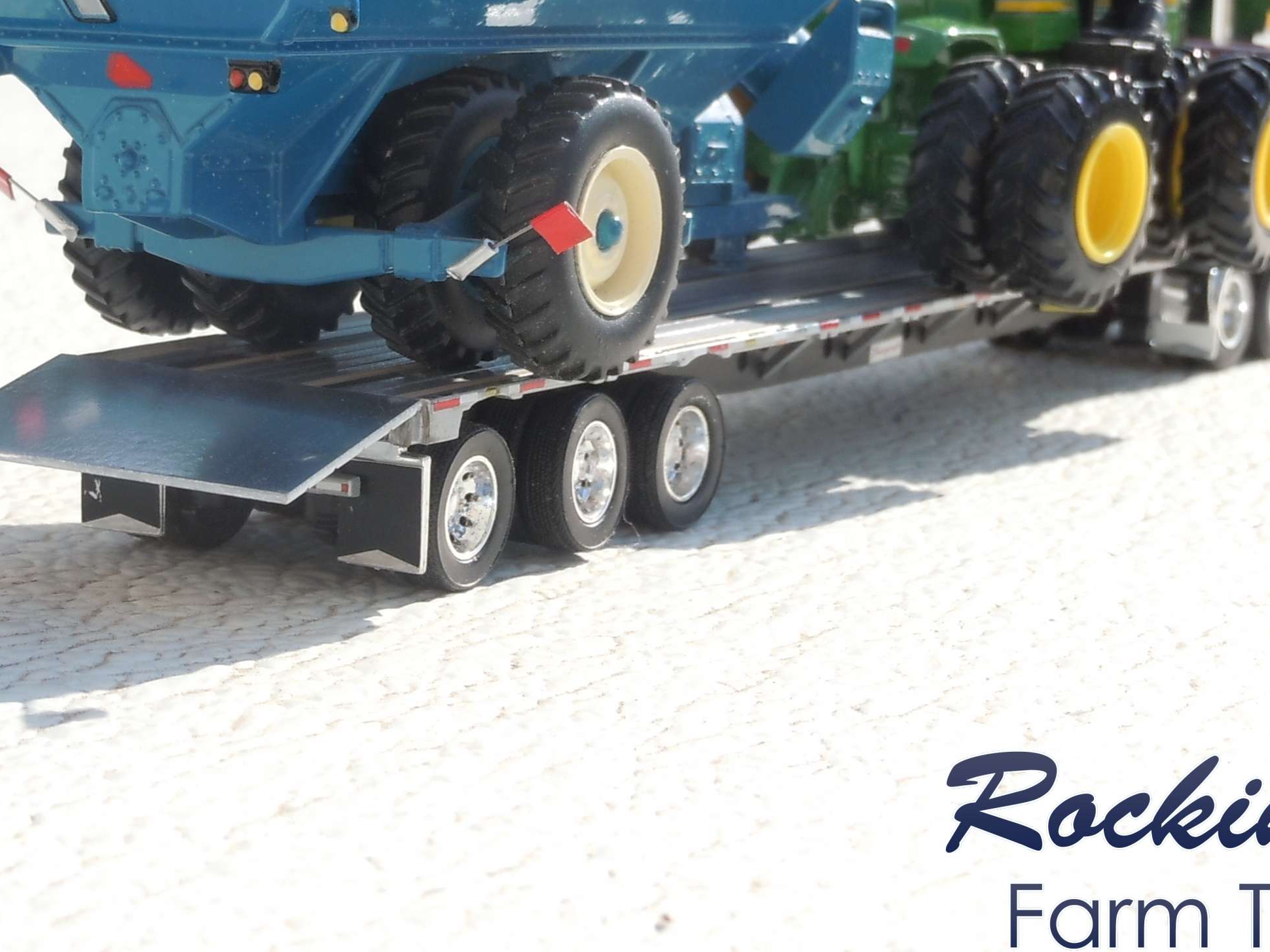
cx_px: 499
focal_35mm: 106
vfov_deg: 13.9
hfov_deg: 18.5
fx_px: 3889
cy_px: 245
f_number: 5
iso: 100
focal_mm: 11.2
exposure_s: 1/320
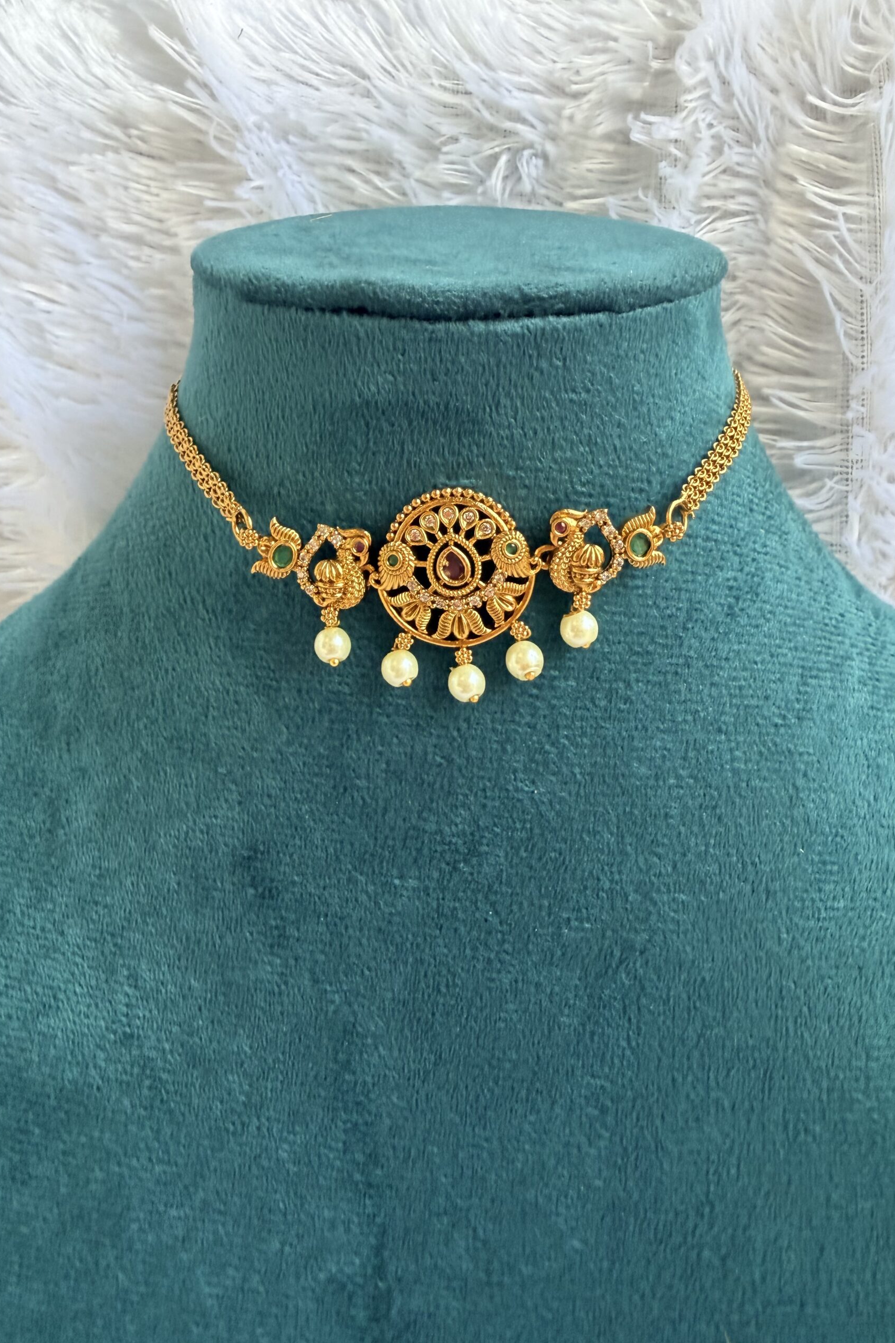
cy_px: 672
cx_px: 431
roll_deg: +2.2
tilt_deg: -13.9
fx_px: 932
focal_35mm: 25
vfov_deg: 71.5
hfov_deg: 51.3
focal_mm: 2.22
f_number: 2.2
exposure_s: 1/86
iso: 320
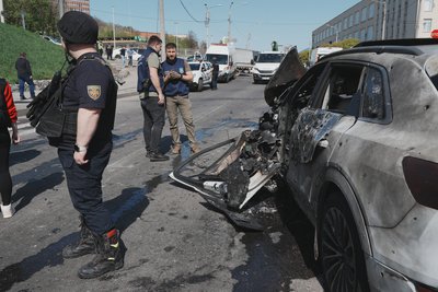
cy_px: 146
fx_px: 353
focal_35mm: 29
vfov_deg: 45.0
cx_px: 219
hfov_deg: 63.6
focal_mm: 29
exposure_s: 1/500
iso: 100
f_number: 8
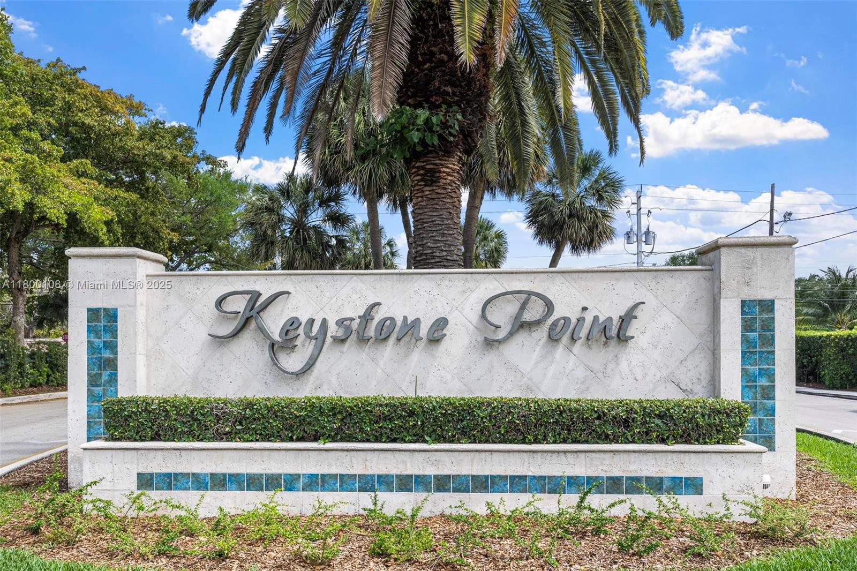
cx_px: 428
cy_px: 286
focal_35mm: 29
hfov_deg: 63.7
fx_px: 690
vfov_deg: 44.9
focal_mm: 29
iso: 400
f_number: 9
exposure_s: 1/320
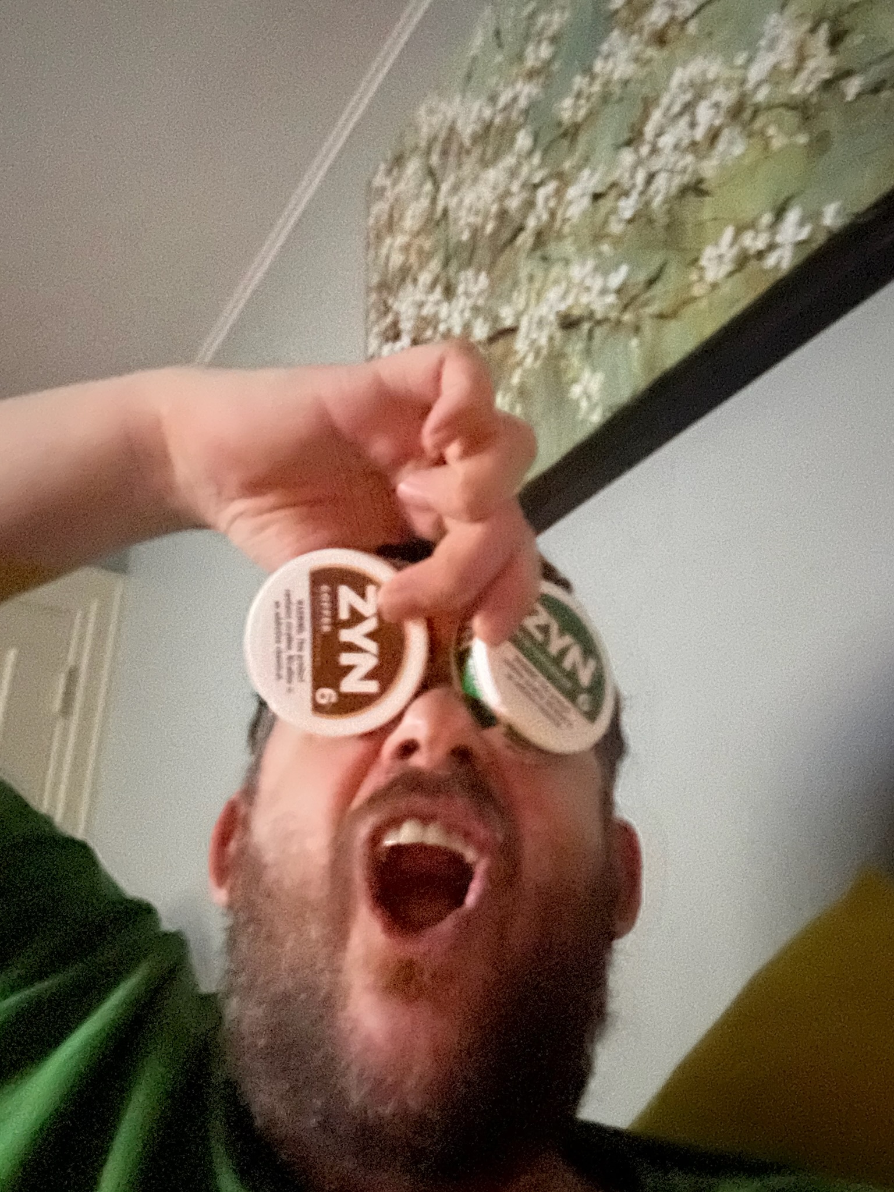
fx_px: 1033
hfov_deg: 46.8
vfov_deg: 60.0
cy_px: 596
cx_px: 447
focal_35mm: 30
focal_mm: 2.69
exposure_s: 1/15
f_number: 1.9
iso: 3200
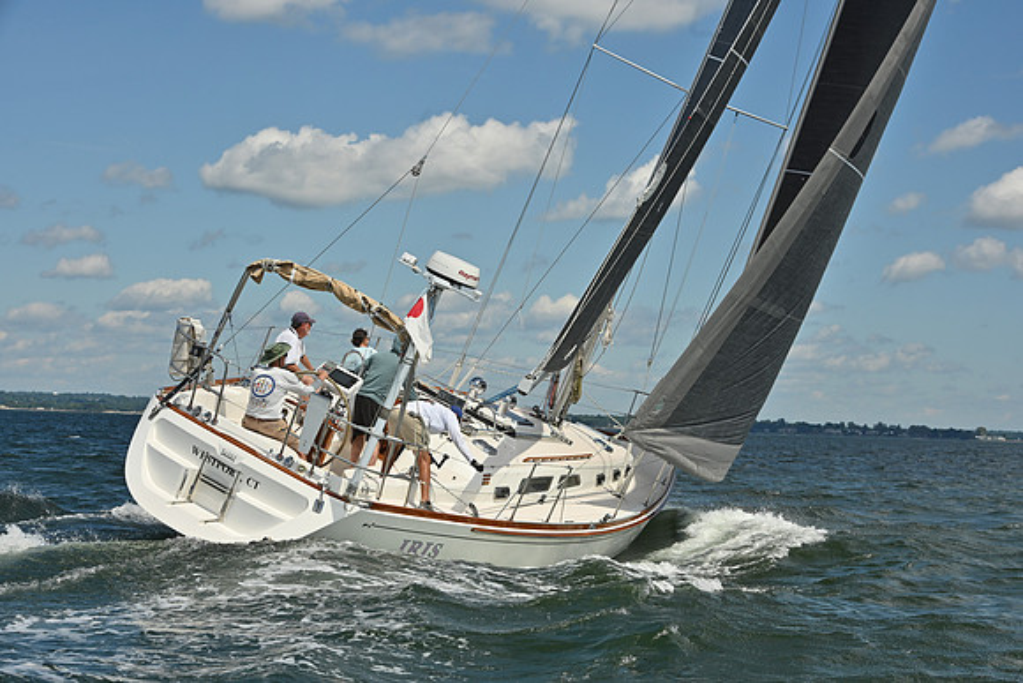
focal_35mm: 70
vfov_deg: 19.5
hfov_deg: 28.8
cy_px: 342
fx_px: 1990
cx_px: 512
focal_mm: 70
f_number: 10
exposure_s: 1/1250
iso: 250
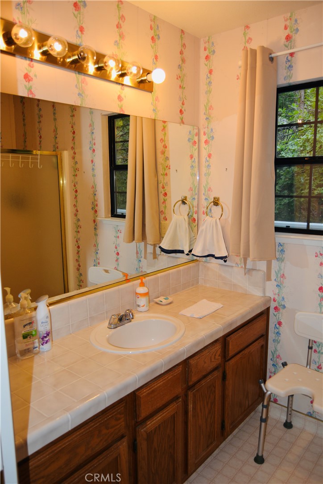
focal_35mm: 27
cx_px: 162
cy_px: 242
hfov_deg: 47.9
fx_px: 363
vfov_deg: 67.4
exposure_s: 1/160
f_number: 3.5
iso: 200
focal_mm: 18
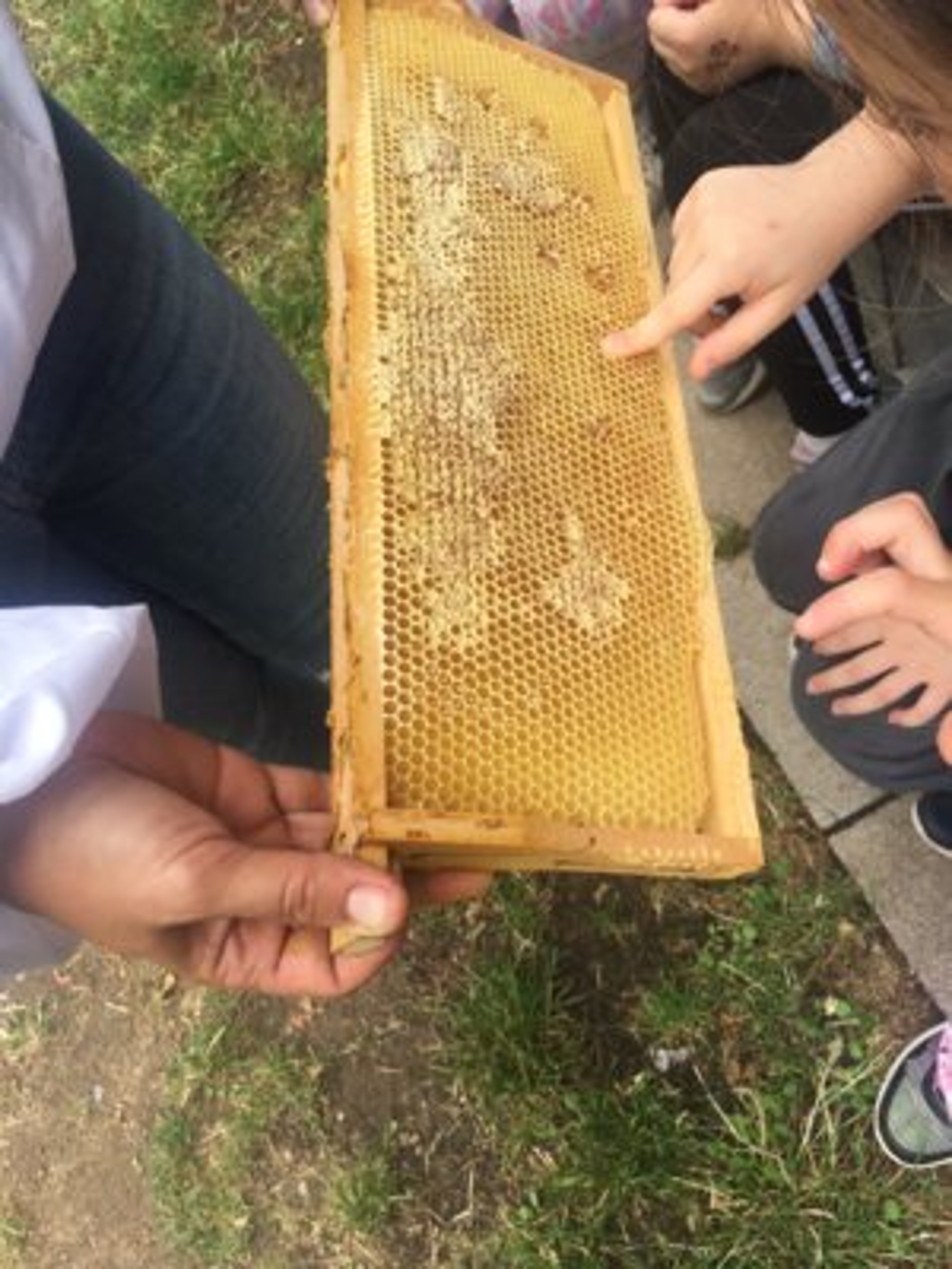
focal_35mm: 29
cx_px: 476
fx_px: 1063
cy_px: 634
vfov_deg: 61.7
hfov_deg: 48.2
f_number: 2.2
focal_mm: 4.15
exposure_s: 1/148
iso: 25
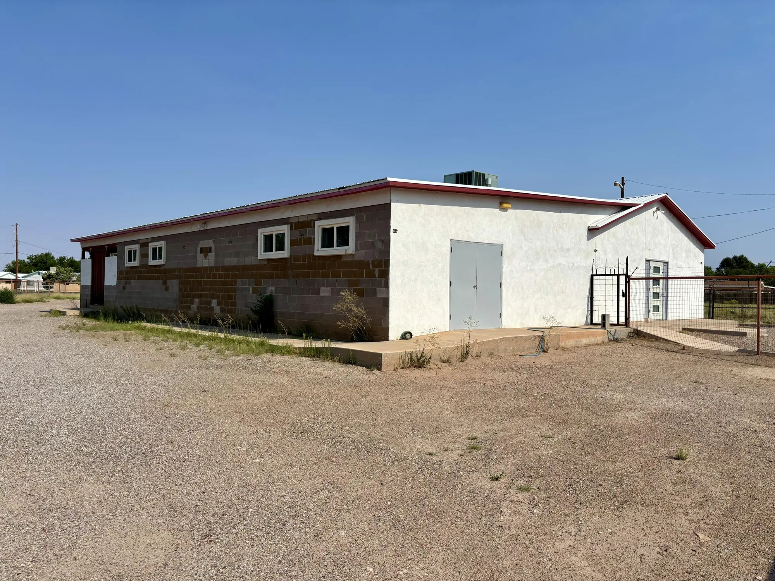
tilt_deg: -0.1
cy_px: 290
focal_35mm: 26
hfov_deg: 67.3
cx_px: 388
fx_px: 582
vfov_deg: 53.1
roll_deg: -0.5
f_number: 1.6
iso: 50
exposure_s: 1/7194
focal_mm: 5.96
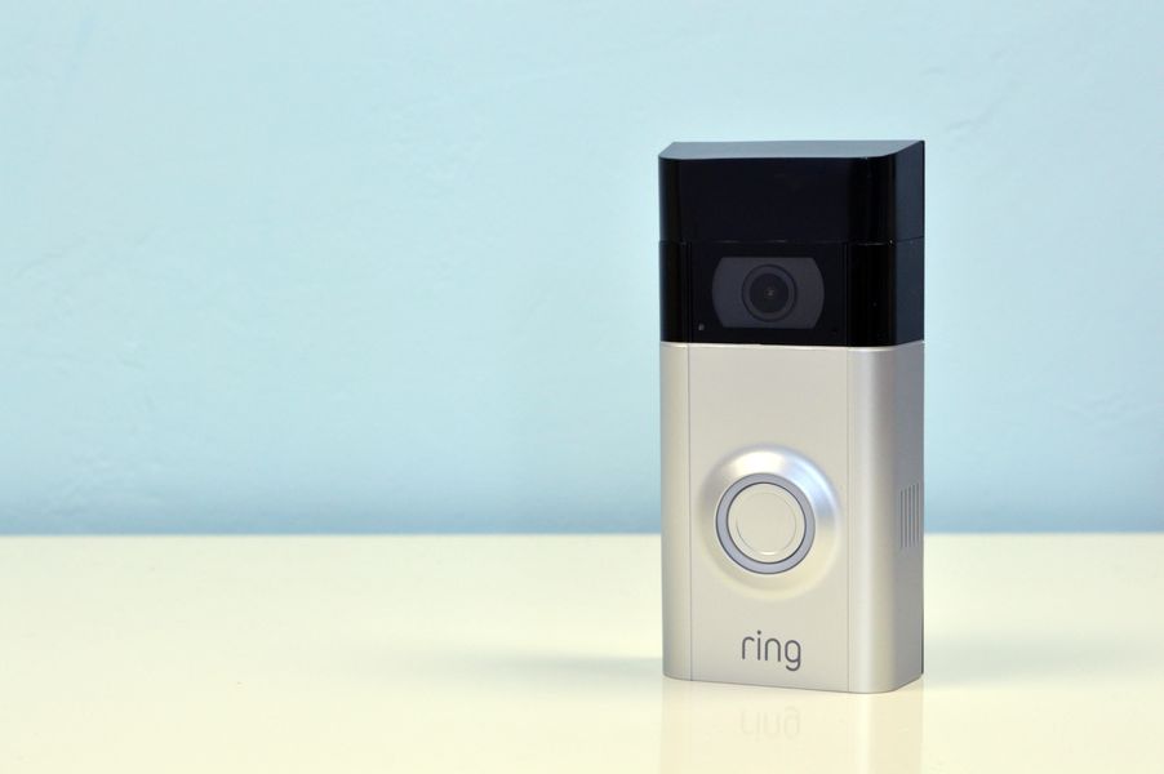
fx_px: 2326
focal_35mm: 72
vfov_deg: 18.9
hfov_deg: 28.1
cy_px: 387
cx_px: 582
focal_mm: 48
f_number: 10
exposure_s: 1/25
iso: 800
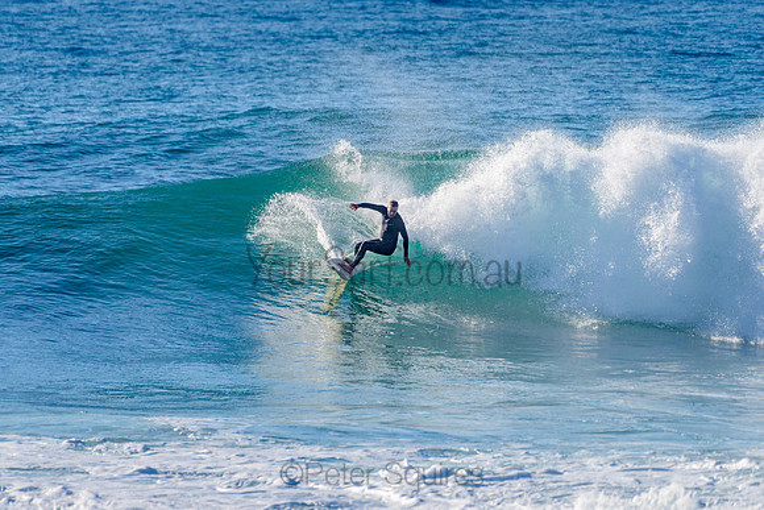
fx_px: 13016
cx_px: 328
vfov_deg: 2.2
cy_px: 211
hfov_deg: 3.4
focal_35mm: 613
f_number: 5.6
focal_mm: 500
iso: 160
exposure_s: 1/2000
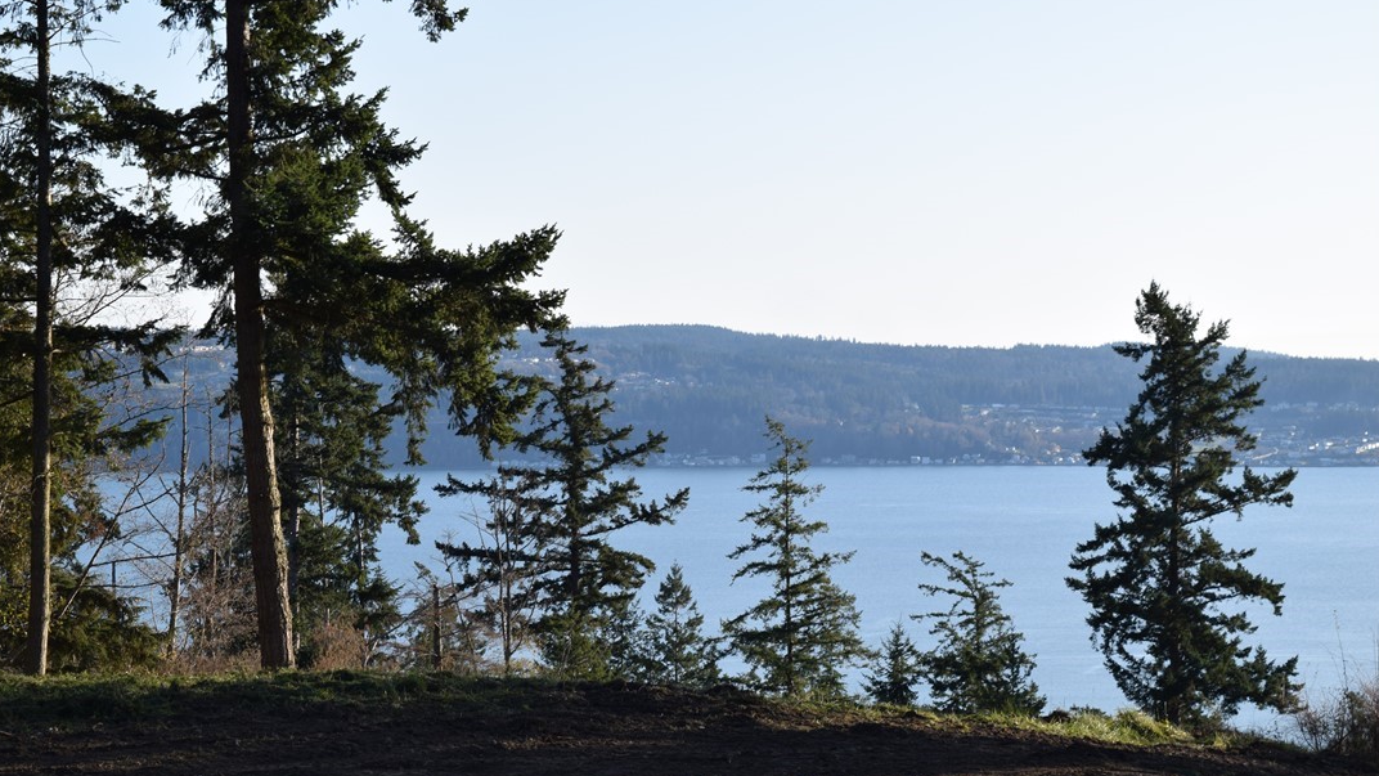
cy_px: 436
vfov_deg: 13.8
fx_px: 3201
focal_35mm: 88
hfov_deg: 24.3
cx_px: 690
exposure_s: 1/320
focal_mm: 55
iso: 200
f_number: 9
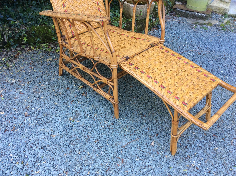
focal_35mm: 32
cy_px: 88
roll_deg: -2.8
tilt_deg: -40.2
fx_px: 218
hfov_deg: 56.9
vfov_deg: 44.1
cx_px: 118
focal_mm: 3.3
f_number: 2.4
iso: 64
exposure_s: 1/100
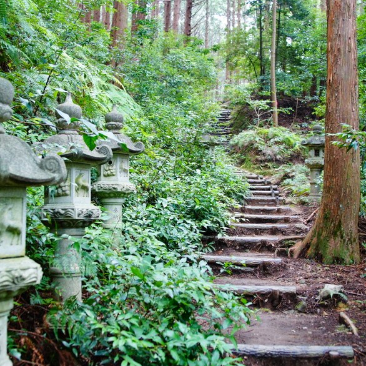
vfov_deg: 39.2
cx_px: 176
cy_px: 185
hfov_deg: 39.2
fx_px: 514
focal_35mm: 43
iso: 800
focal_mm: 22
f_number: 4
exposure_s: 1/60
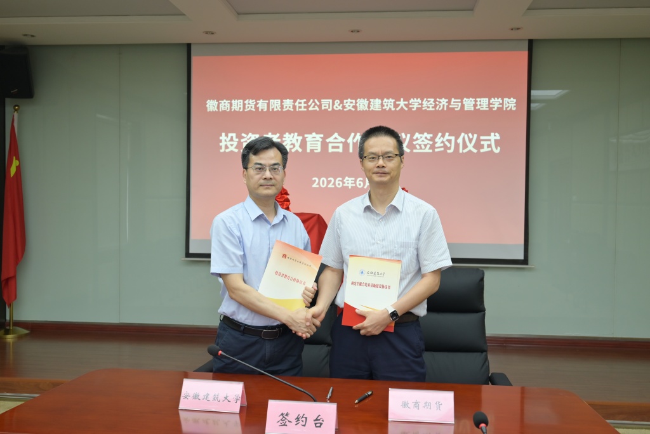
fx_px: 668
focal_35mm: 37
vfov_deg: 36.0
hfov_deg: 51.9
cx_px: 325
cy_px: 217
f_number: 5.3
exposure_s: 1/40
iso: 400
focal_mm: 37
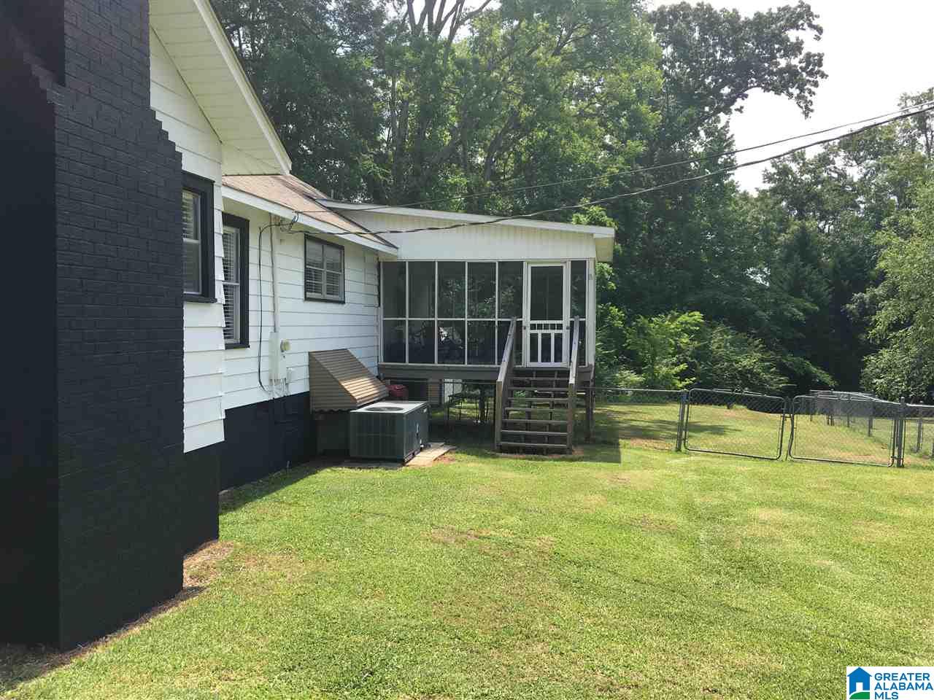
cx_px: 467
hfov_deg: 61.7
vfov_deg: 48.2
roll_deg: +0.0
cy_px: 350
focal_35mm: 29
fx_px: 782
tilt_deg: -2.2
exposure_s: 1/818
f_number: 2.2
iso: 25
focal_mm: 4.15
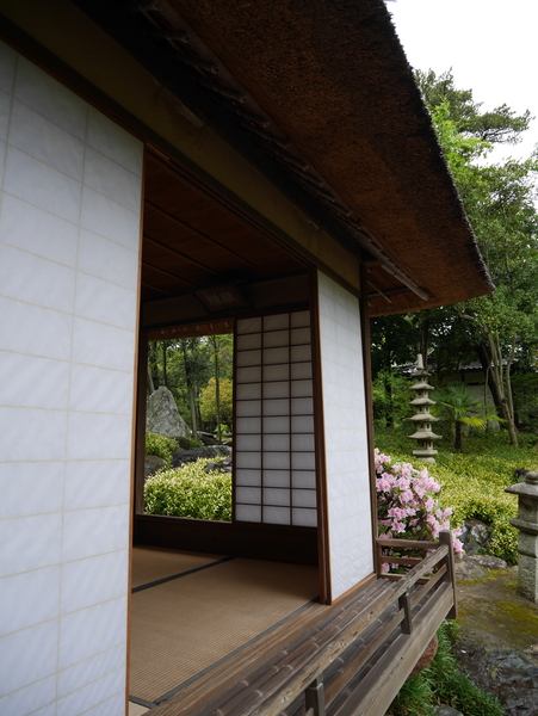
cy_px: 358
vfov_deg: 71.6
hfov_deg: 56.9
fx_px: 497
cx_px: 269
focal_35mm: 24
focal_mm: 12
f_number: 3.5
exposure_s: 1/125
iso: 200
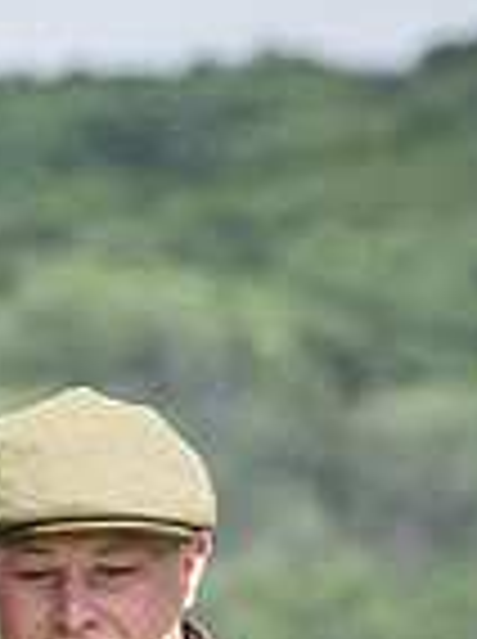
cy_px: 819
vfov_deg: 2.1
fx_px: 17747
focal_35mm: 963
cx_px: -392
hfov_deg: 1.5
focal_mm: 140
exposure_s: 1/1600
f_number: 5
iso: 400
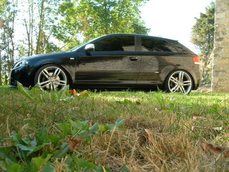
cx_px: 114
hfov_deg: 49.0
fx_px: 251
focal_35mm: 38
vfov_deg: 37.7
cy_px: 86
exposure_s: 1/93.8
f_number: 4.8
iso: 50
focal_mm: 7.8
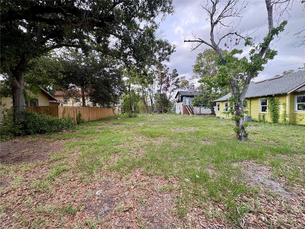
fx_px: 123
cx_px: 152
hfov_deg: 102.1
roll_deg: +1.1
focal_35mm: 14
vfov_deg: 85.7
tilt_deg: -1.1
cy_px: 114
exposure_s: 1/306
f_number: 2.2
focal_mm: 2.22
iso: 64
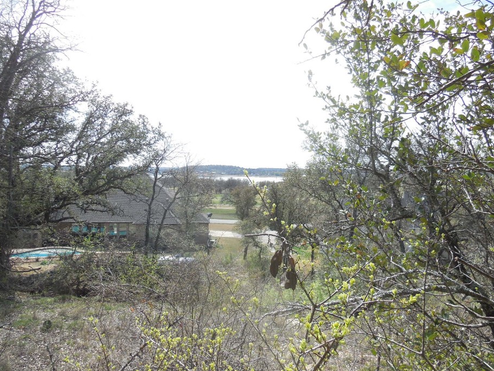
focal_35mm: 28
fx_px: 400
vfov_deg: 49.8
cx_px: 273
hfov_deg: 63.3
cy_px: 191
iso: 125
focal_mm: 4.5
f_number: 3.1
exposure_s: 1/1000
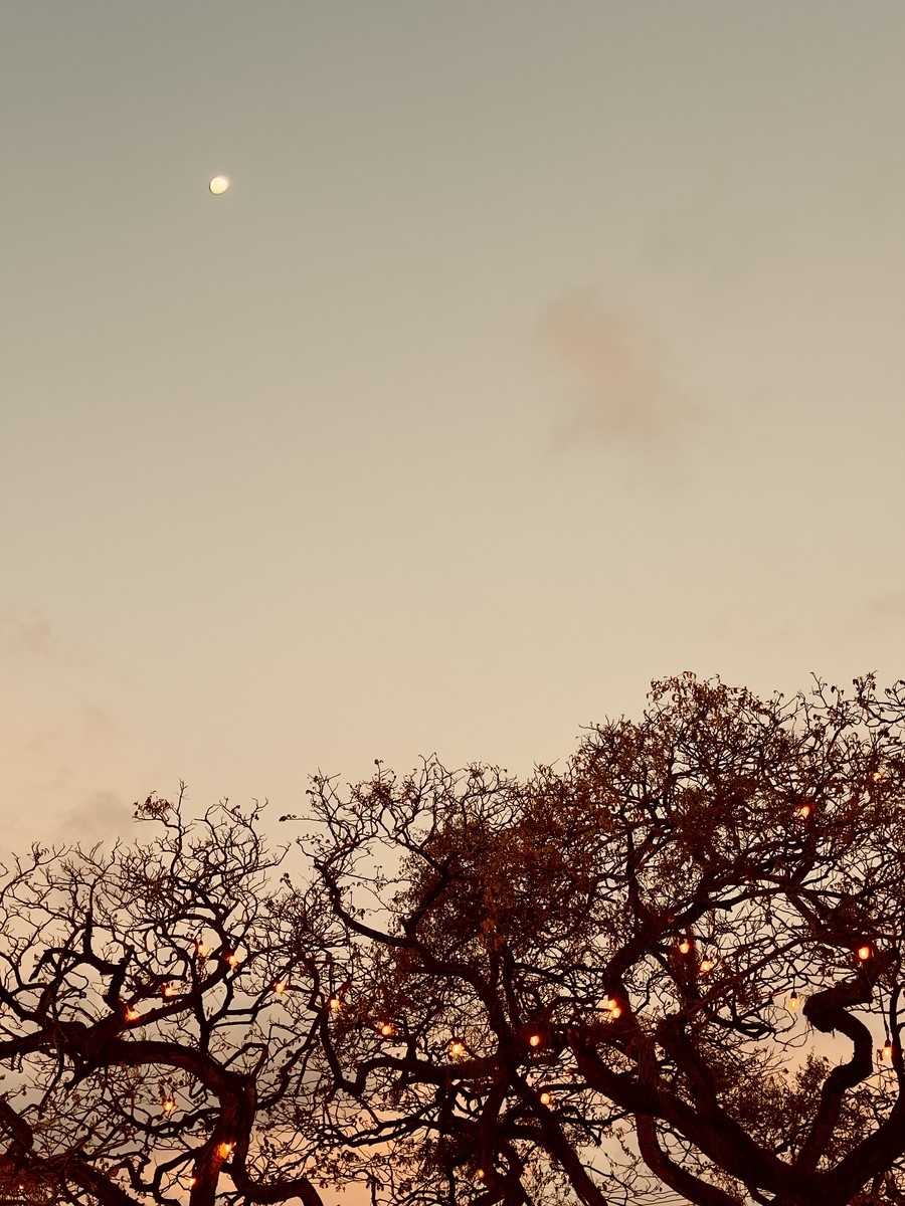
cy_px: 603
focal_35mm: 48
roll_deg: +0.8
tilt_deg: +29.2
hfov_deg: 30.3
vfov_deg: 39.7
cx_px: 452
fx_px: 1673
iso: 160
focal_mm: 6.76
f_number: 1.78
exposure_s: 1/60
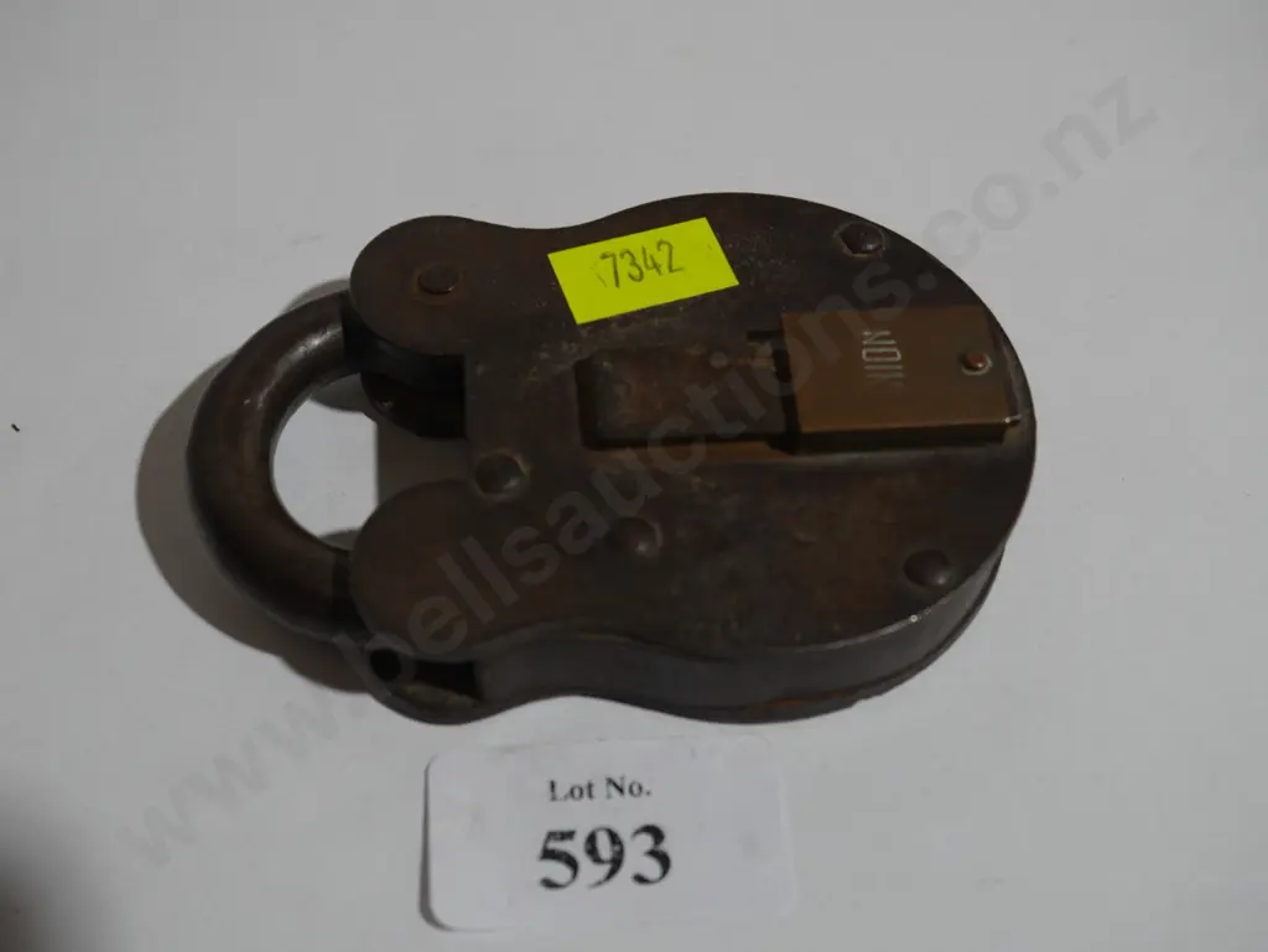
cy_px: 476
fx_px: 1686
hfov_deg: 41.2
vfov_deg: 31.5
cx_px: 634
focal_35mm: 46
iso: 250
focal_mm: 23
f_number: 5.1
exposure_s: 1/60
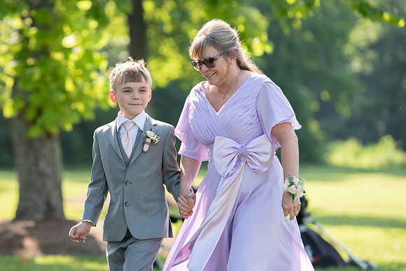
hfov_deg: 8.2
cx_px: 155
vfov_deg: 5.5
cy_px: 151
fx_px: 2843
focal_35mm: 252
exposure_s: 1/250
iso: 100
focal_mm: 200
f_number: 4
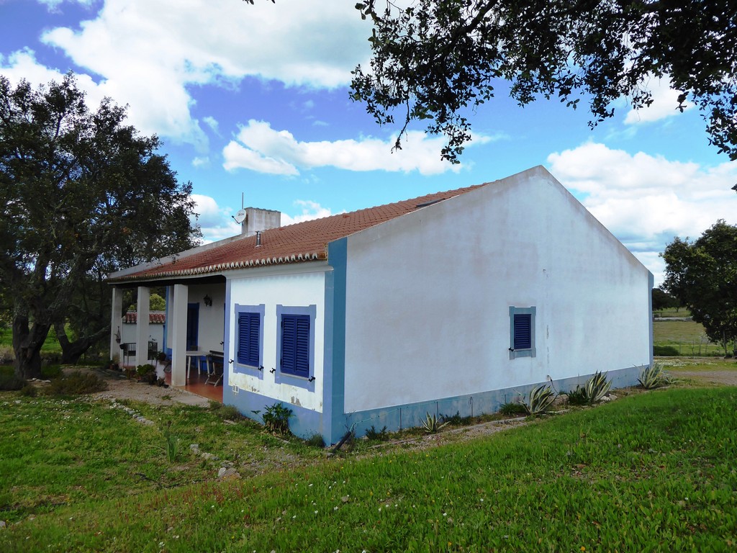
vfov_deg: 54.9
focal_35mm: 25
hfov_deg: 69.4
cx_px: 368
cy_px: 276
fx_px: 532
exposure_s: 1/800
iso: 125
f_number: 3.3
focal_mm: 4.3
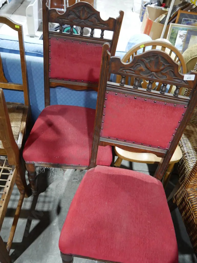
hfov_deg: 49.8
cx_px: 98
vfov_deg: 63.4
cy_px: 132
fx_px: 212
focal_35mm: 28
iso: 1250
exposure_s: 1/60
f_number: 3.5
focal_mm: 14
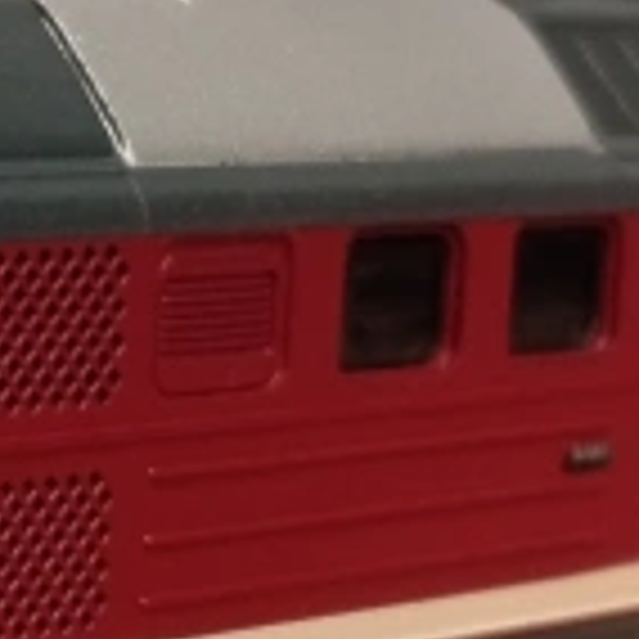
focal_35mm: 180
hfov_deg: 9.3
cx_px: -518
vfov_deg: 9.7
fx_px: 3759
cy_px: 526
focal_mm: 4.22
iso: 320
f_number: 1.8
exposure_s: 1/25
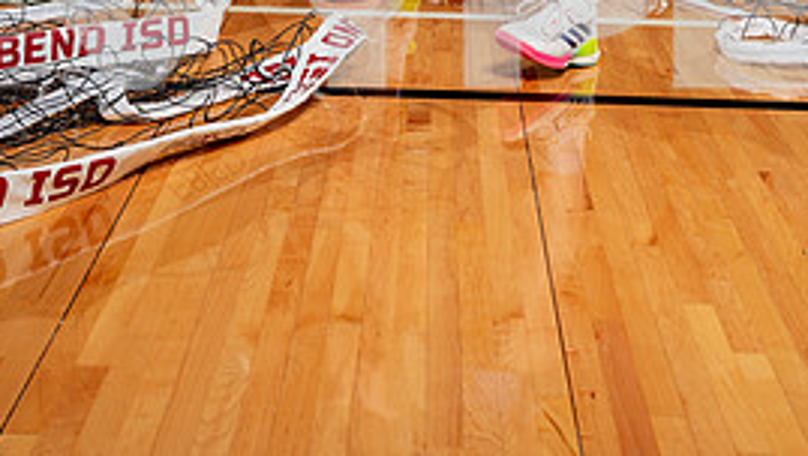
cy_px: -213
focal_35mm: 70
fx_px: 1501
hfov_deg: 30.1
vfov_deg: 16.0
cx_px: 436
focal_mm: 40
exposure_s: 1/250
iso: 200
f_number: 5.6
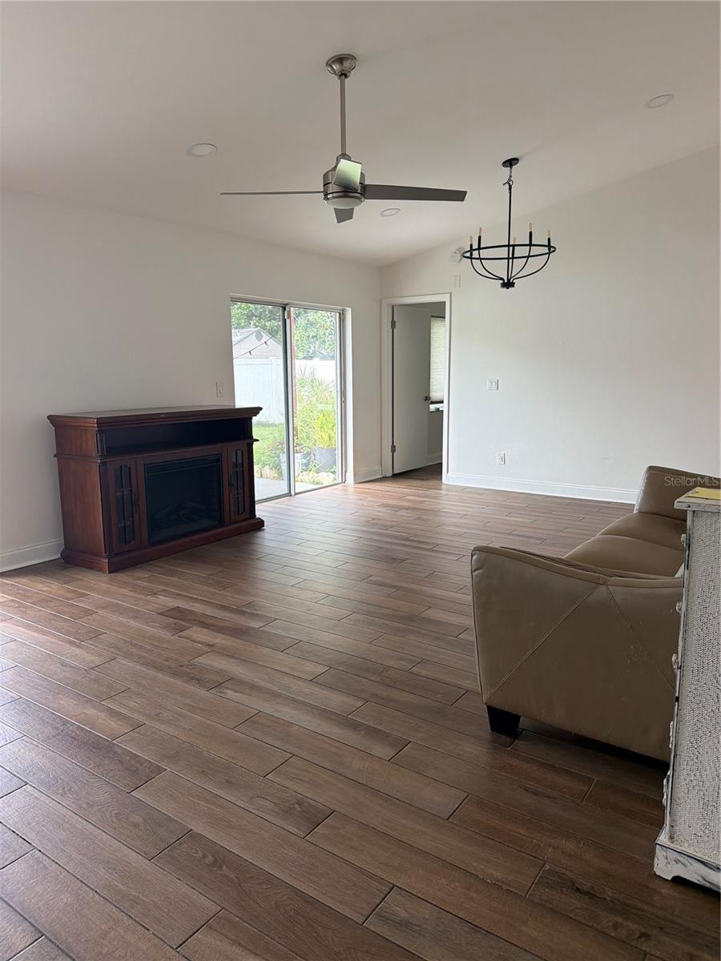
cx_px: 360
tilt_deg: -8.9
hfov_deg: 56.8
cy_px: 480
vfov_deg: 71.6
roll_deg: +0.0
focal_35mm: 24
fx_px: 667
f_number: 1.78
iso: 160
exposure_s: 1/149
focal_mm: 6.76
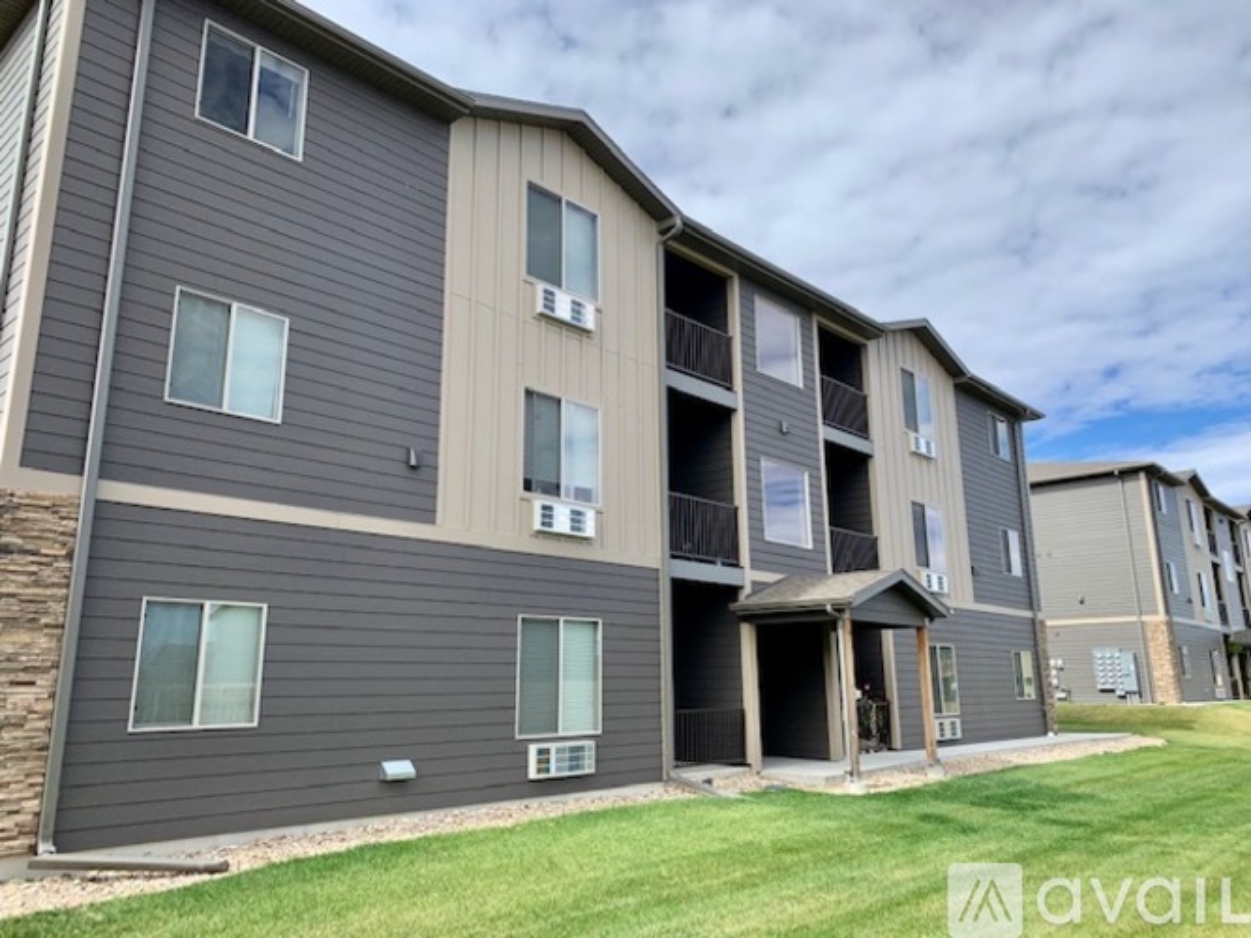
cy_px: 469
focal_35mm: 26
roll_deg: +0.0
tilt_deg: +13.4
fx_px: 939
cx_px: 626
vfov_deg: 53.0
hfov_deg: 67.3
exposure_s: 1/1585
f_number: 1.8
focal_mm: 4.25
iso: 25
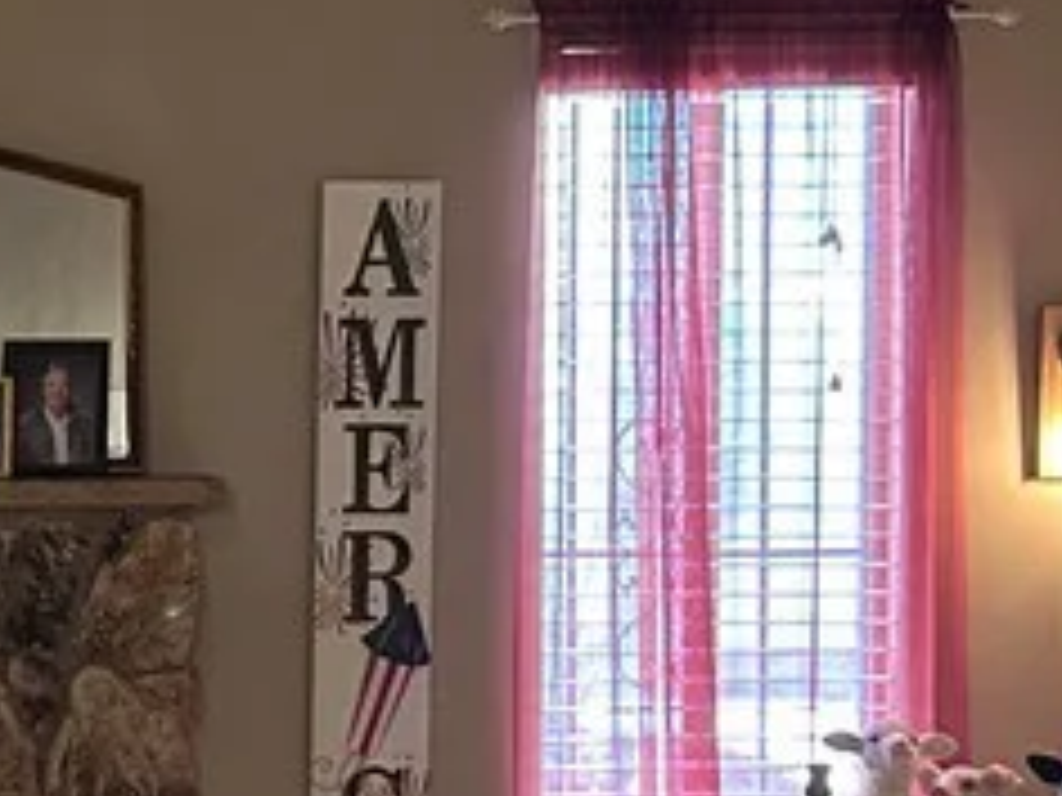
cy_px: 504
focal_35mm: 113
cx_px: -180
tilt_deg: -3.2
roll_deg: +0.8
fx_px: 3467
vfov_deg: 13.1
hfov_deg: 16.7
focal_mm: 5.7
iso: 320
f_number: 1.5
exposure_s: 1/60
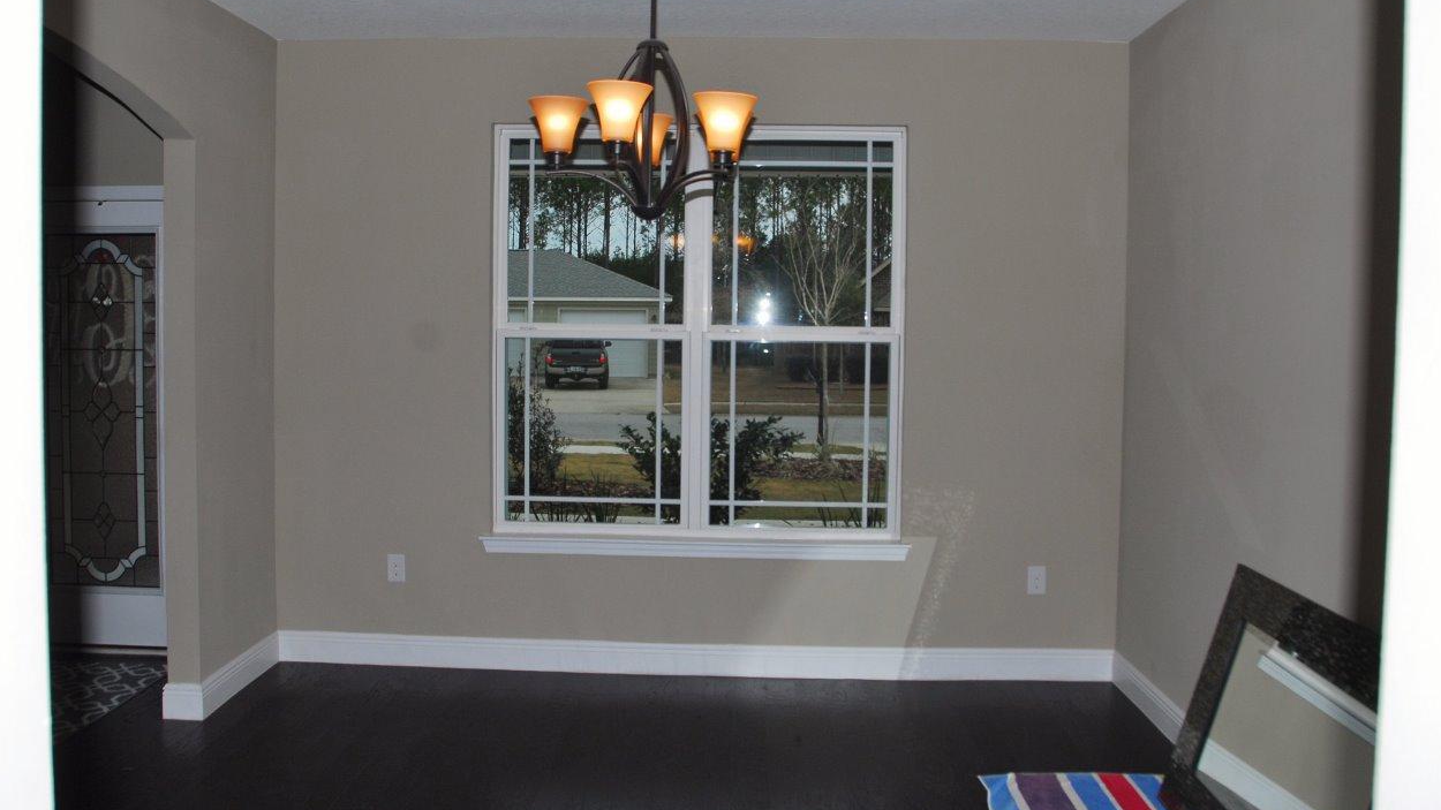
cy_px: 336
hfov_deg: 66.1
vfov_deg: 40.0
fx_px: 1108
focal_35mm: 29
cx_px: 729
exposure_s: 1/250
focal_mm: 18
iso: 250
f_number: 5.6
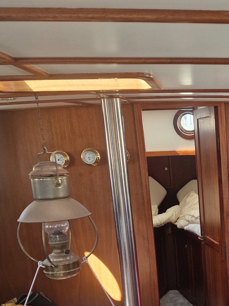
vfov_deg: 36.9
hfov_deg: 27.0
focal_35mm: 50
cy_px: 242
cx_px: 244
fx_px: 441
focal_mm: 6.4
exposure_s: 1/180
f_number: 1.8
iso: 200
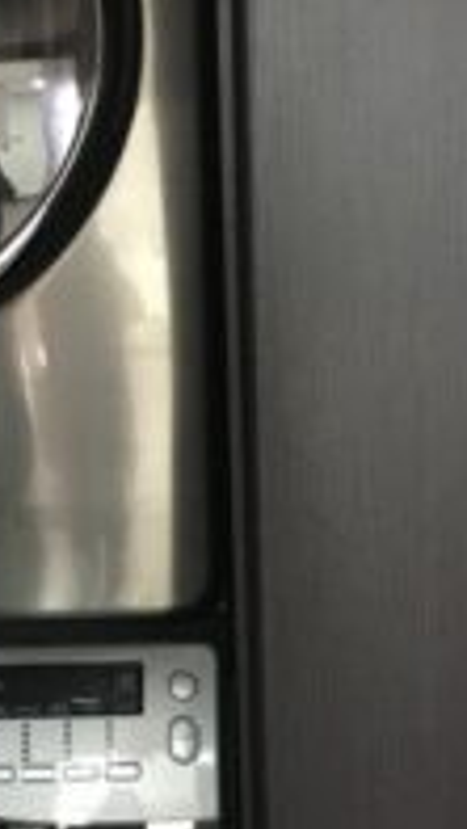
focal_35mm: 96
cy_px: 551
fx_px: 2111
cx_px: 8
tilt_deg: -8.7
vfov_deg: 22.1
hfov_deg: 12.5
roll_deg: +2.1
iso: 400
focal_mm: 4.15
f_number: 2.2
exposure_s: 1/15
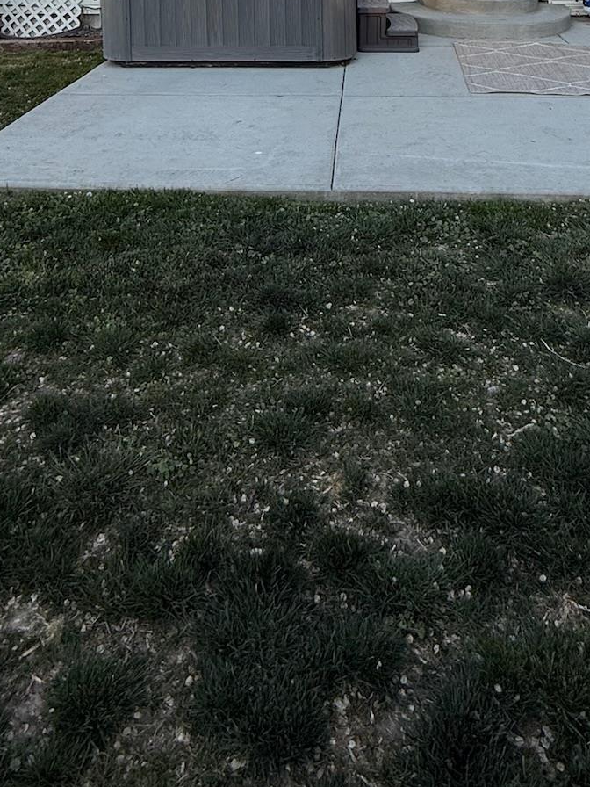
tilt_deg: -4.5
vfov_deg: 45.6
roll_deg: -0.1
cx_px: 316
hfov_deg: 44.1
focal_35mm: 32
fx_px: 727
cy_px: -38
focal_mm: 2.22
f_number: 2.2
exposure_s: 1/427
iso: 50
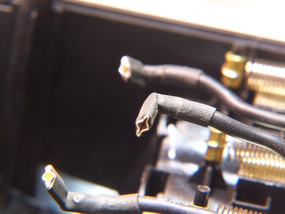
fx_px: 1556
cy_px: 107
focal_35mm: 189
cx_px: 142
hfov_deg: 10.5
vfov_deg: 7.9
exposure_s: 2
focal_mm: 31.3
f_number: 7.1
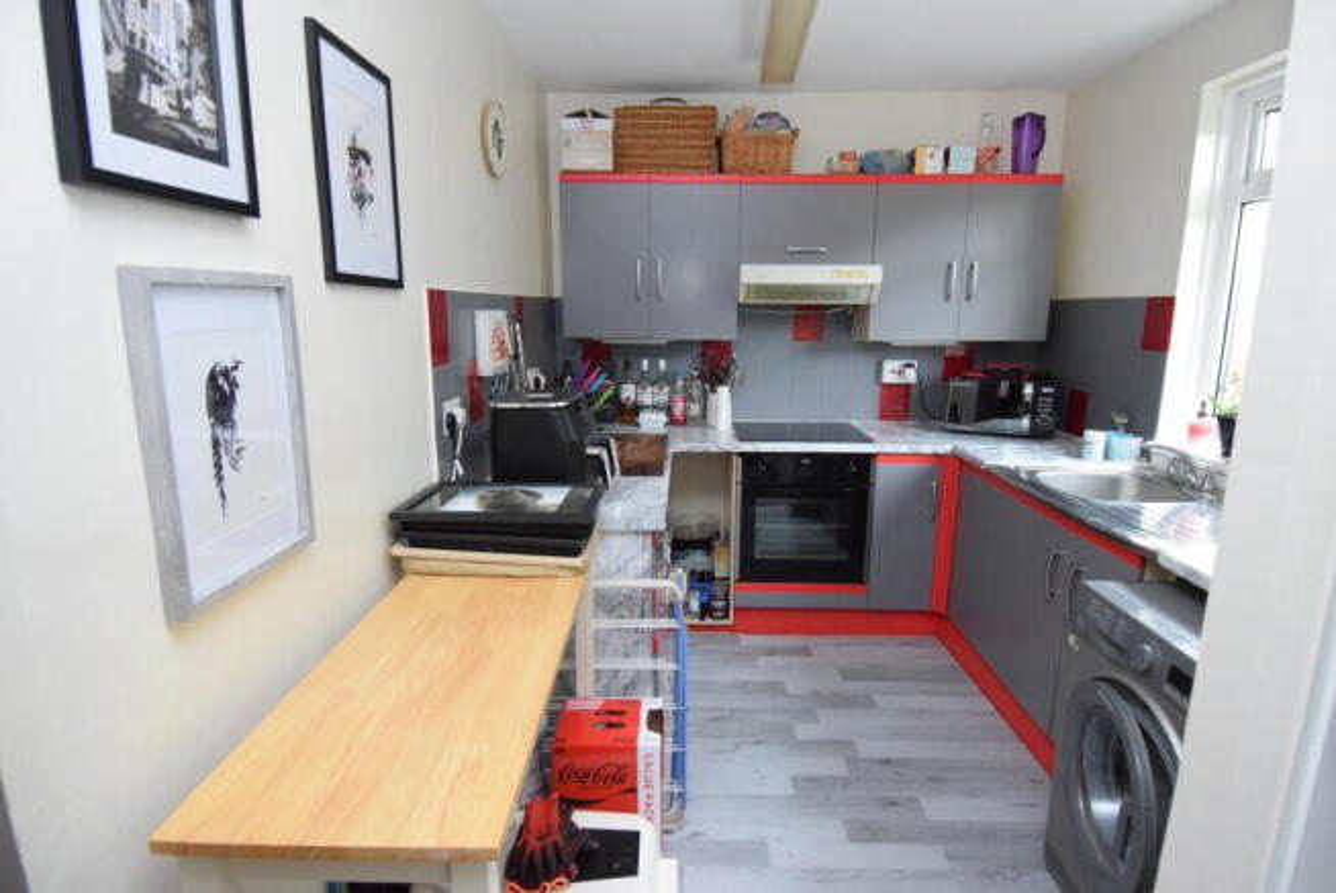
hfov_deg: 90.0
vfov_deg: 67.5
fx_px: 668
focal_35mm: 18
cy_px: 446
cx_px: 668
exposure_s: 1/60
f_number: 4
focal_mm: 12
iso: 3200
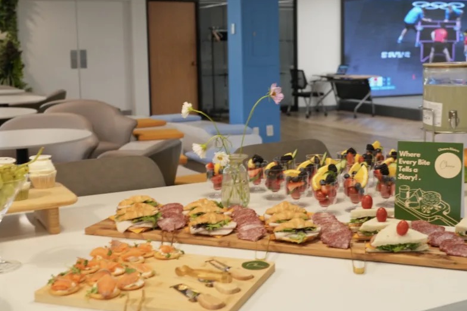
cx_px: 276
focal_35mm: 47
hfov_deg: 41.7
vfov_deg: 28.6
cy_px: 125
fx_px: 610
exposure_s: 1/10
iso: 250
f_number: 5.6
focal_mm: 36
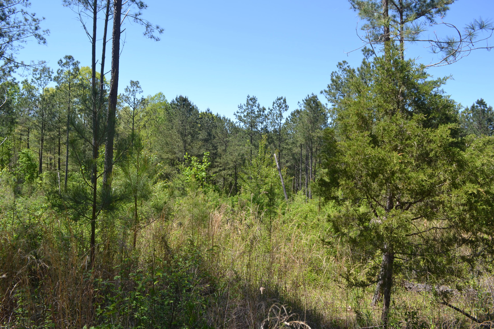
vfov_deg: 47.9
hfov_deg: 67.4
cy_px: 164
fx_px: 370
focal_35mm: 27
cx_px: 247
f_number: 6.3
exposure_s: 1/160
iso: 100
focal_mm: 18
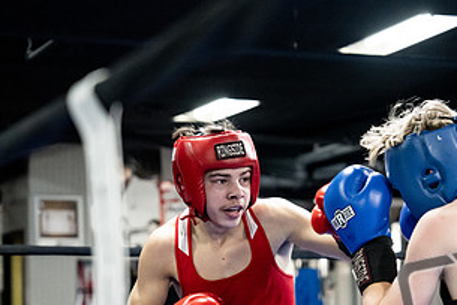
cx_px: 402
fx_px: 1690
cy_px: 288
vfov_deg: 10.3
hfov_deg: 15.2
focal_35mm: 133
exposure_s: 1/1000
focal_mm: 70
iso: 10000
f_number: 2.8
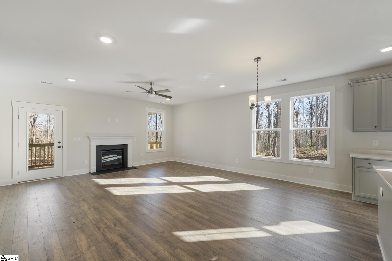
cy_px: 130
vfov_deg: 81.2
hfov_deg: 104.3
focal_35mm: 14
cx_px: 196
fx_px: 152
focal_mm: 14
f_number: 6.3
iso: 400
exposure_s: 1/20
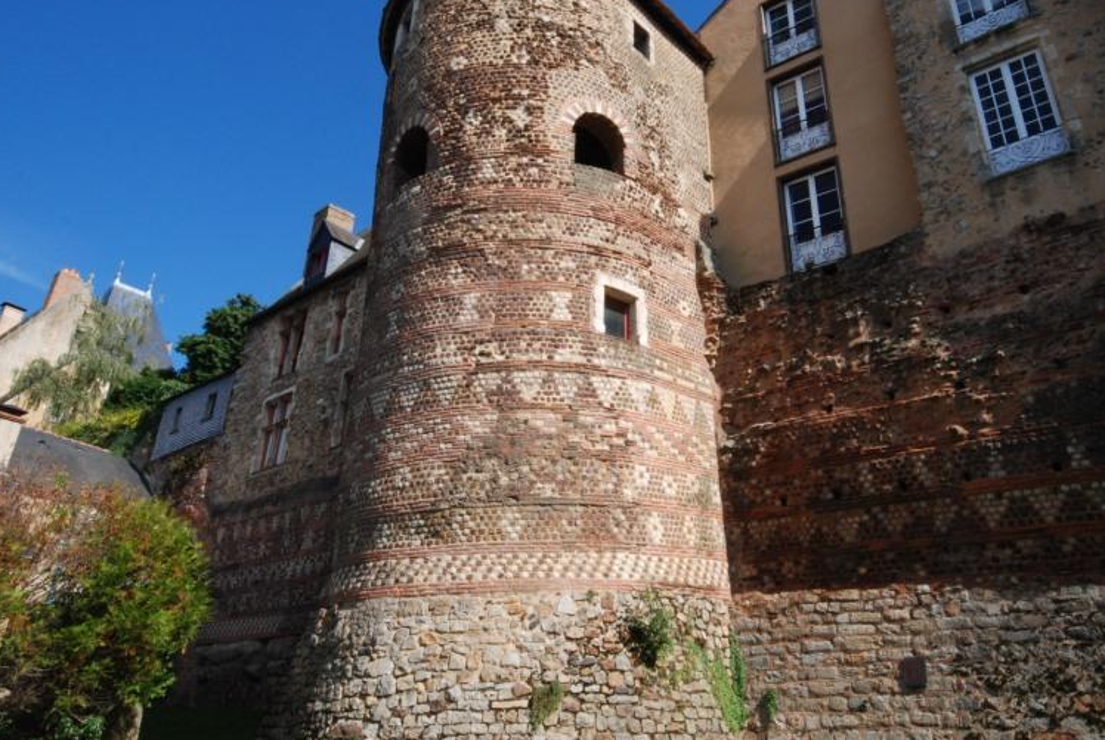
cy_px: 326
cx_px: 598
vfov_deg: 48.5
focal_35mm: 27
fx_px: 820
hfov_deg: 67.8
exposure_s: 1/80
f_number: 20
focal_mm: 13
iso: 320
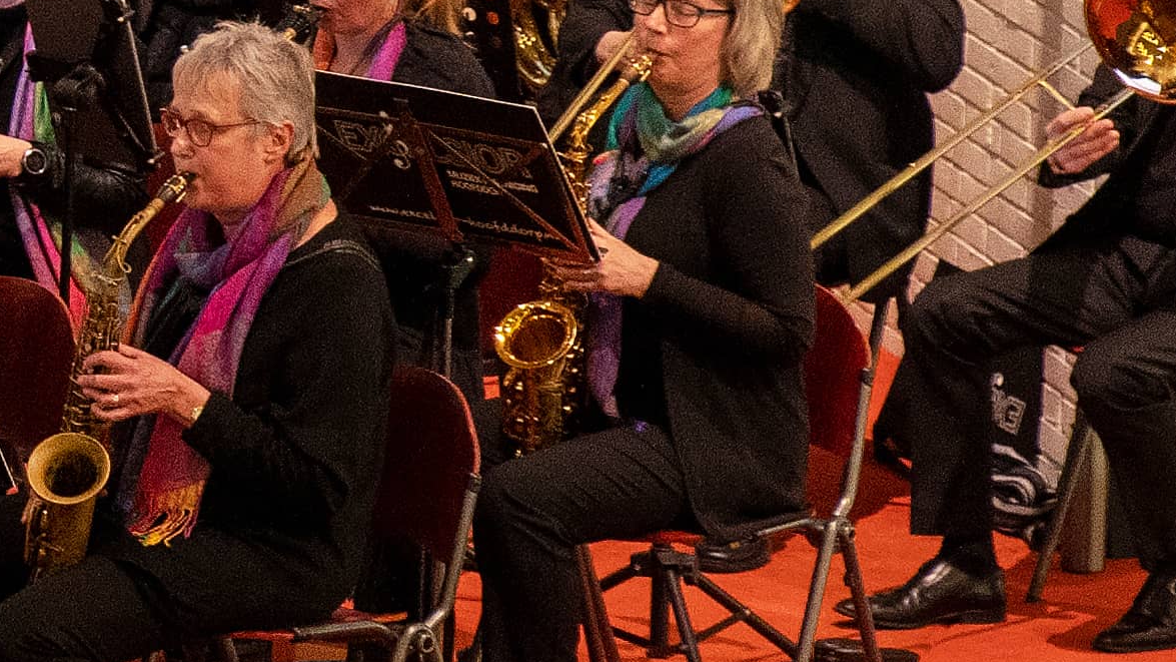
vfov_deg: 3.4
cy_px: -78
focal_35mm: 358
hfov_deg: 5.7
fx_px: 11164
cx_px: -1996
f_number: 5.6
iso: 800
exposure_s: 1/30
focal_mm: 55
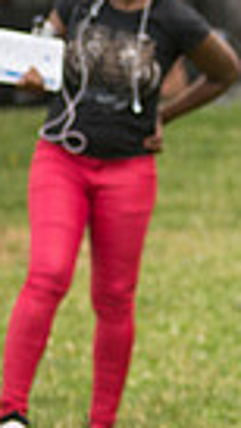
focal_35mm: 407
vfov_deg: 5.3
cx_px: 689
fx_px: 4627
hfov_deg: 2.9
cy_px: 14
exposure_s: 1/320
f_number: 4
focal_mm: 92
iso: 400
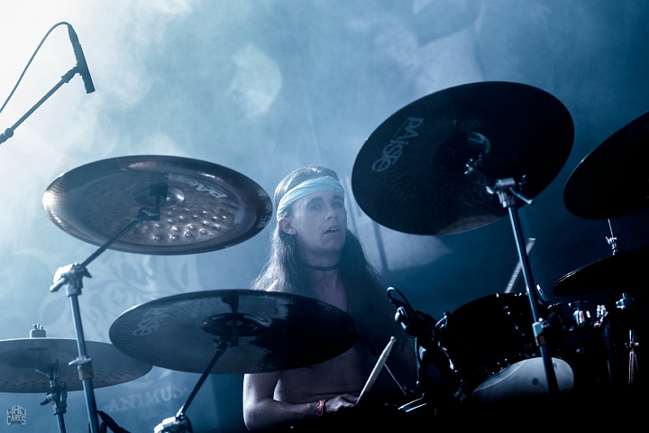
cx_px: 324
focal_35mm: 158
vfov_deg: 8.7
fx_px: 2839
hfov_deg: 13.0
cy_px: 216
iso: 1600
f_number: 2.8
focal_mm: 105
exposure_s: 1/100
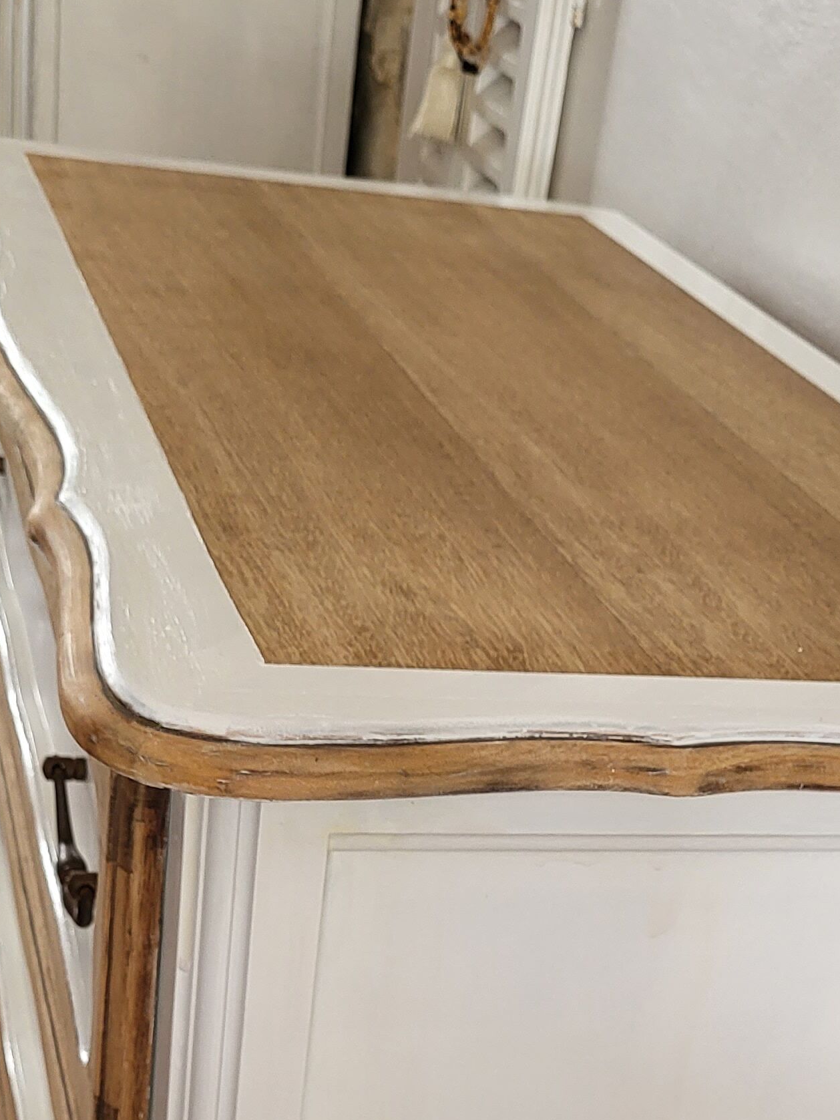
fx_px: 2006
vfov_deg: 29.7
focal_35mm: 62
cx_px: 596
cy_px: 1042
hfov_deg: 23.5
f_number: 1.8
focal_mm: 5.4
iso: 200
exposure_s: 1/100
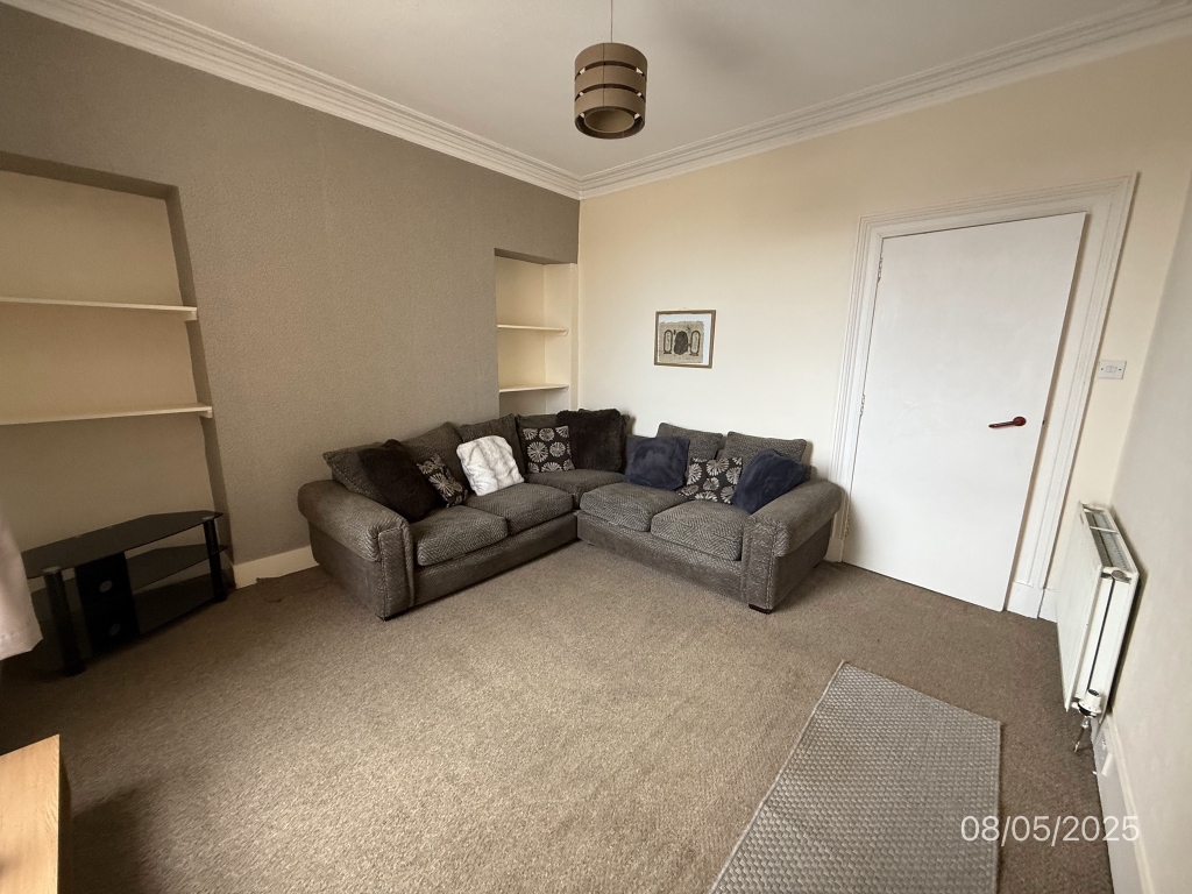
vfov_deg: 85.7
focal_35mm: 14
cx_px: 596
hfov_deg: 102.1
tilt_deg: -10.7
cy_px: 447
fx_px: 482
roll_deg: +0.1
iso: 250
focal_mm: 2.22
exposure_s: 1/99
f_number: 2.2
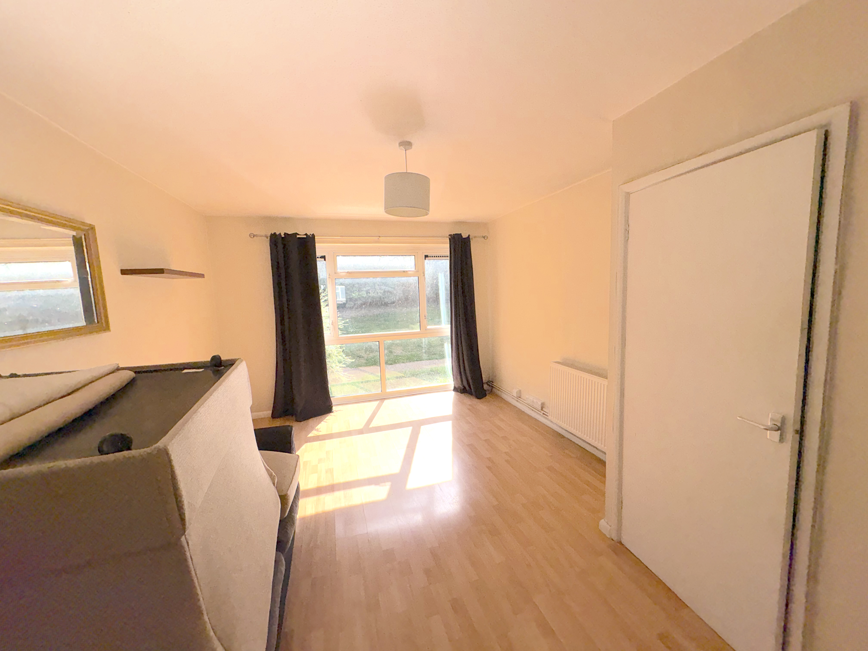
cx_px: 434
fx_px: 351
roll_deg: +2.0
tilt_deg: -5.6
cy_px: 326
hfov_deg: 102.1
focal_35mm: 14
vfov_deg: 85.7
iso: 32
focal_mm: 2.22
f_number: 2.2
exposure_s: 1/1976
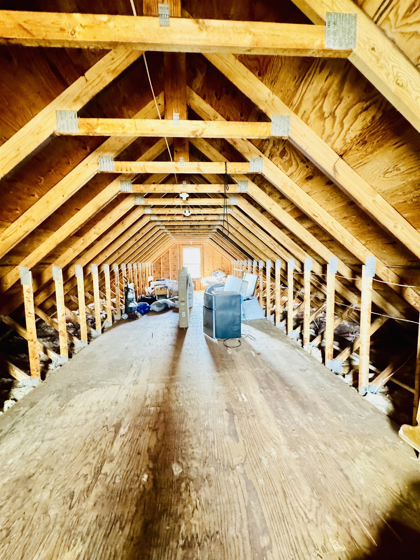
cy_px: 280
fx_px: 226
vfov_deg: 102.1
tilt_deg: -4.6
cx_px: 210
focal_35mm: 14
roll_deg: +2.9
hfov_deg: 85.7
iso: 1000
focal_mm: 2.22
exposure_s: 1/60
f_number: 2.2
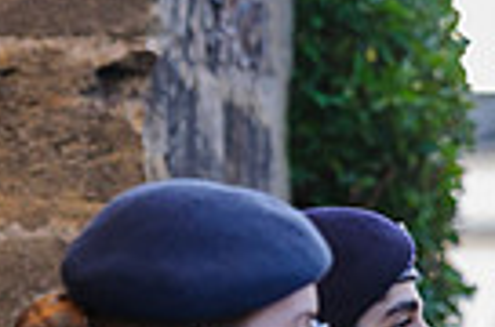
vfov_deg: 2.3
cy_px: 494
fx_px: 8327
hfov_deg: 3.4
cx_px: 878
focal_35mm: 607
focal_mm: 125
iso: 800
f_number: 4
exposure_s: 1/250
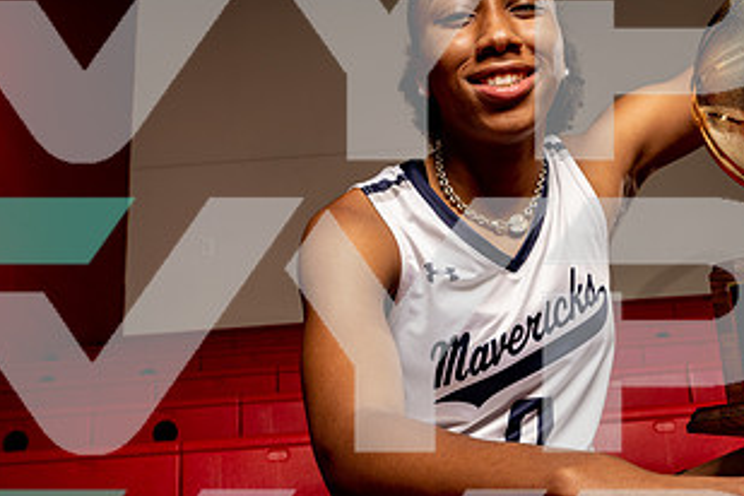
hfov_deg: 43.0
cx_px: 496
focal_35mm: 45
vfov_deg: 29.7
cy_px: 326
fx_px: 930
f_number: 7.1
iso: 100
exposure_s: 1/250
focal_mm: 24
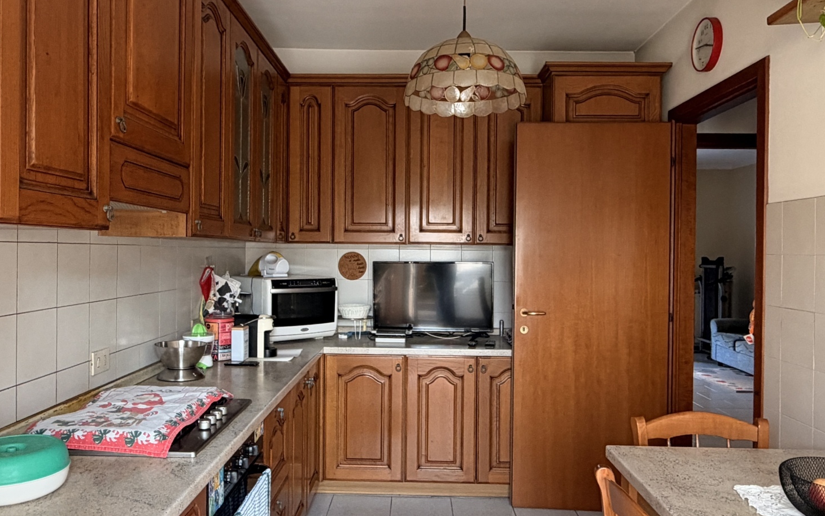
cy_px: 269
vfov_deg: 47.6
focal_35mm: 26
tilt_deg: -1.1
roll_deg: -0.9
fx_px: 585
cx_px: 447
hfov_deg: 70.3
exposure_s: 1/121
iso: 250
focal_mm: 2.22
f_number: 2.2
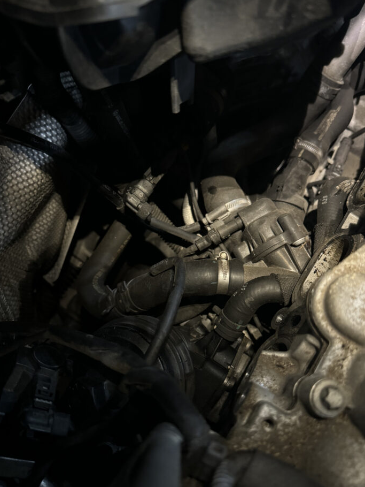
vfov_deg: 65.2
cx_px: 198
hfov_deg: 51.3
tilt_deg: -76.1
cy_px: 262
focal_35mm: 27
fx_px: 379
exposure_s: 1/30
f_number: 1.78
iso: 1600
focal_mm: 6.76
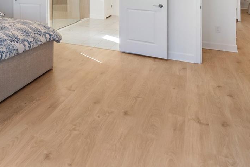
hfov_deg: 44.7
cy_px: -9
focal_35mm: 36
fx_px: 250
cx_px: -2
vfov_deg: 33.1
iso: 250
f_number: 2.8
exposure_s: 1/200
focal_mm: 16
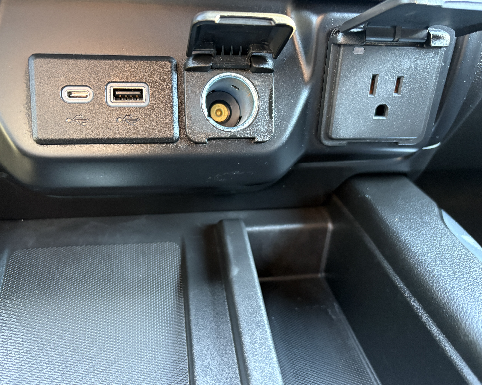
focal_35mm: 28
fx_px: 399
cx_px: 240
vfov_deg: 51.5
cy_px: 195
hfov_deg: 62.2
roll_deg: -4.1
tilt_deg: -29.7
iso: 500
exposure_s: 1/49
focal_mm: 5.96
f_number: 1.6
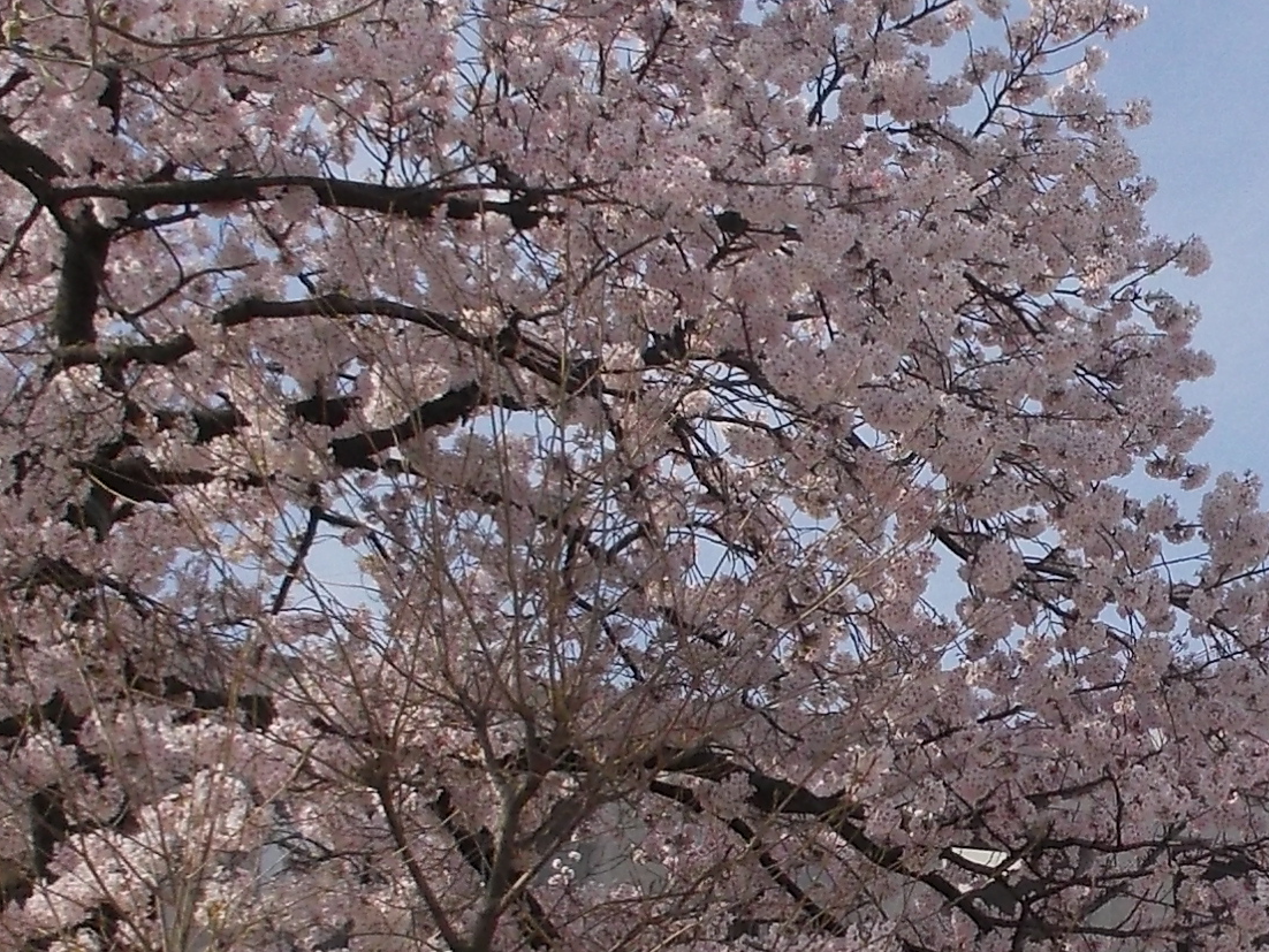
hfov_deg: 20.1
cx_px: 1126
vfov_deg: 15.2
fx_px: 3520
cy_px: 866
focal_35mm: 96
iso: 80
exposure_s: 1/1000
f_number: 3.3
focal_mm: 4.1
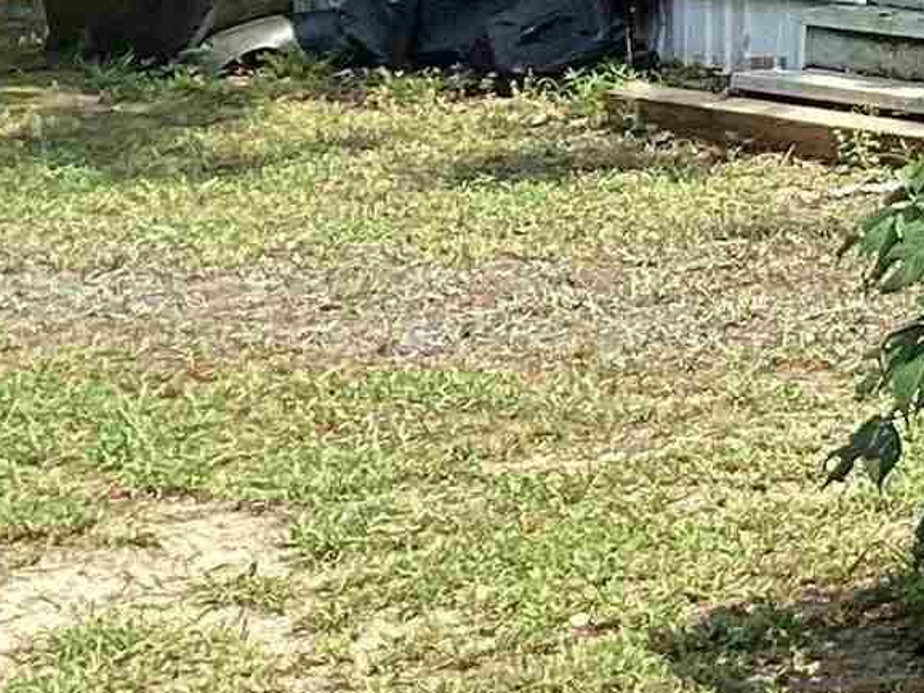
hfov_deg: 10.6
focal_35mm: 165
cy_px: -551
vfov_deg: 8.6
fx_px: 4405
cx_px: 2032
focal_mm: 3.3
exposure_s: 1/416
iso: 25
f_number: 2.4
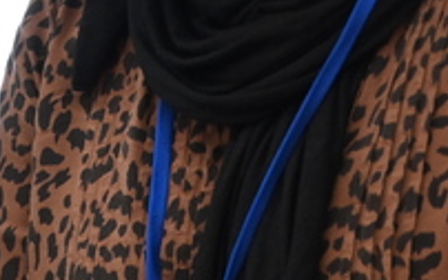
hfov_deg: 9.3
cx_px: -291
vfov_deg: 5.8
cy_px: 683
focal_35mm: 217
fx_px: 2648
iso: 2000
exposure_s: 1/125
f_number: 4
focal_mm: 42
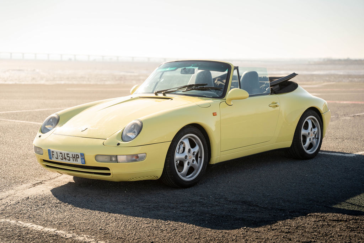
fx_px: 708
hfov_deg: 28.8
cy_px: 122
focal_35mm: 70
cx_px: 182
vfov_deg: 19.5
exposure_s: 1/2500
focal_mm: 70
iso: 200
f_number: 2.8
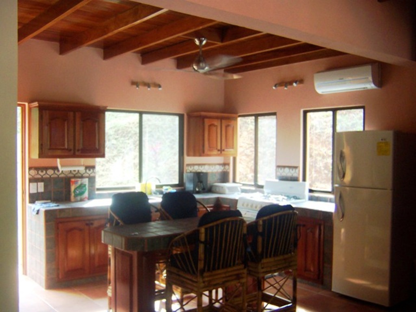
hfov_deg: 51.4
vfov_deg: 39.7
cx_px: 208
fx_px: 433
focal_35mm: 36
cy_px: 156
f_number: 2.4
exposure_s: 1/60
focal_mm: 5.6
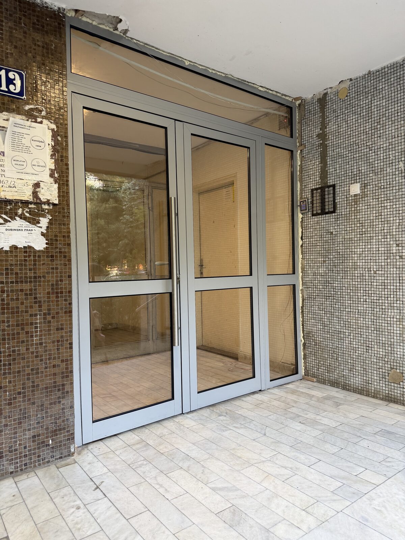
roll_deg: +1.1
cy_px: 270
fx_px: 374
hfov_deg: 56.8
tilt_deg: -1.4
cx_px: 202
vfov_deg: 71.6
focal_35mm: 24
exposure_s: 1/121
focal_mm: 6.76
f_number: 1.78
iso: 160
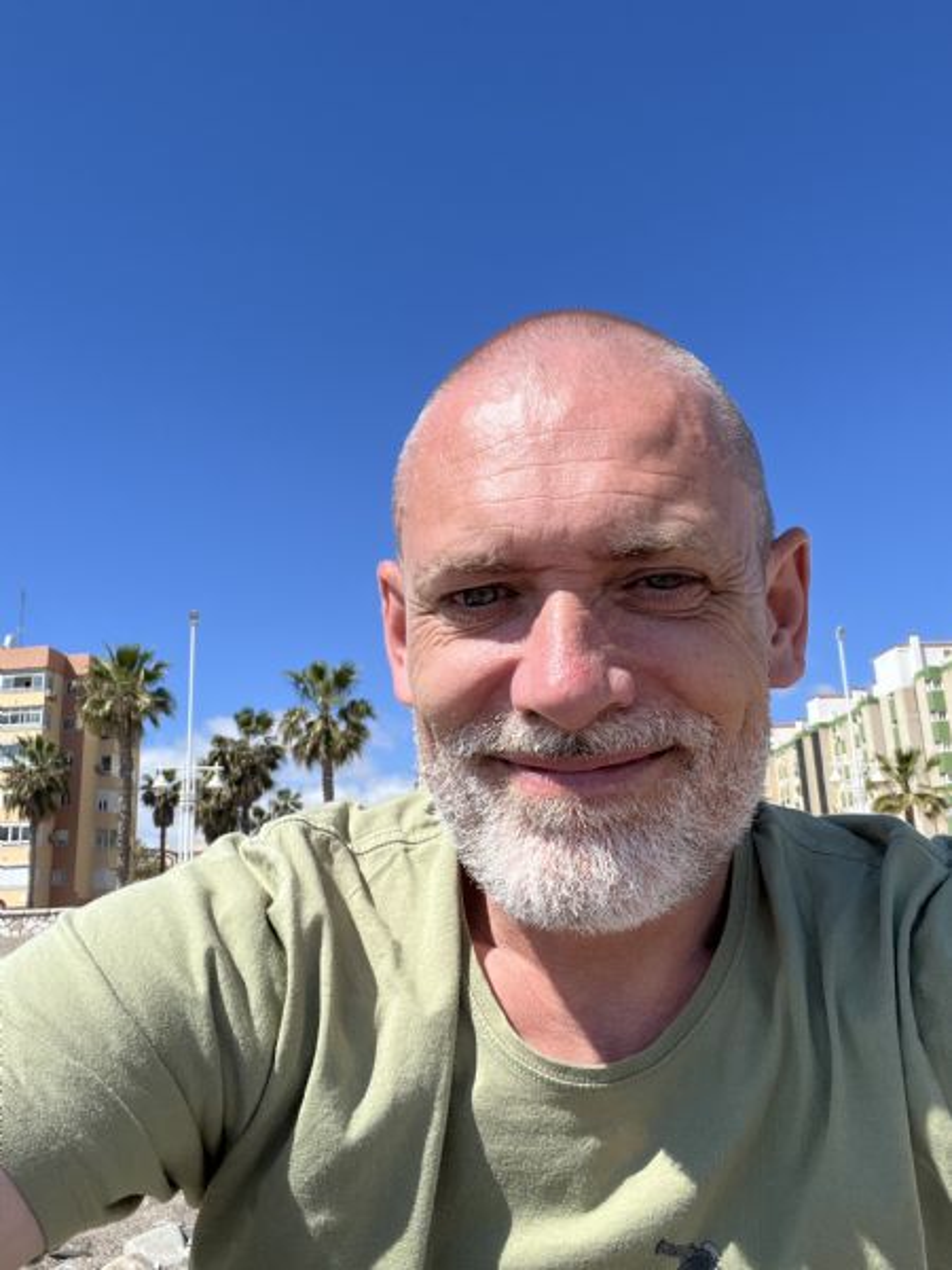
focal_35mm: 30
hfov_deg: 46.8
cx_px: 476
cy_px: 635
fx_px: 1100
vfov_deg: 60.0
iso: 32
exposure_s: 1/1038
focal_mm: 2.71
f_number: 2.2
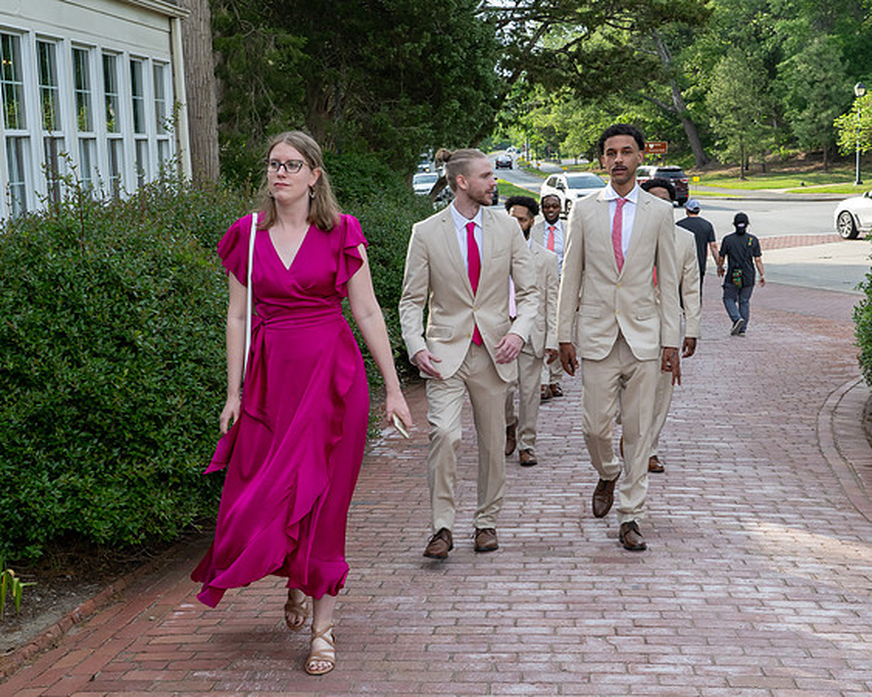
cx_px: 508
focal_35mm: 49
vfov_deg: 31.1
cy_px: 334
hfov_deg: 38.3
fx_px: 1253
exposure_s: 1/250
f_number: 7.1
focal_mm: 26
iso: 250
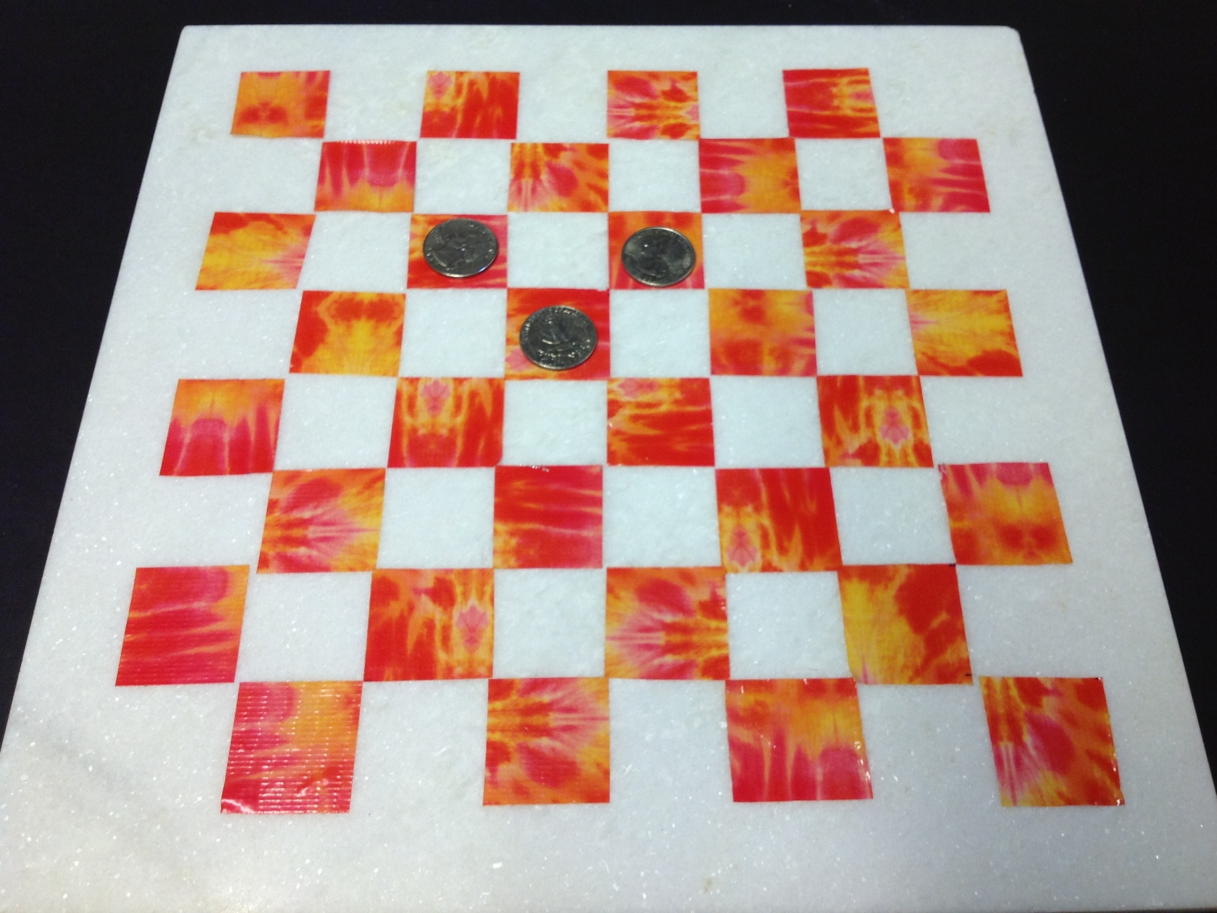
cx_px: 608
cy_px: 456
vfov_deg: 40.7
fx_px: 1231
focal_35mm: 35
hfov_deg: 52.6
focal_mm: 4.28
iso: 100
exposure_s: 1/40
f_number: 2.4
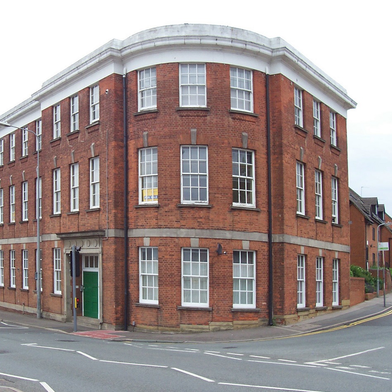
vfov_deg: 38.3
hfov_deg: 37.9
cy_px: 196
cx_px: 132
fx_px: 564
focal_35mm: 44
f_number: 2.8
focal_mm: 5.6
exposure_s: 1/180
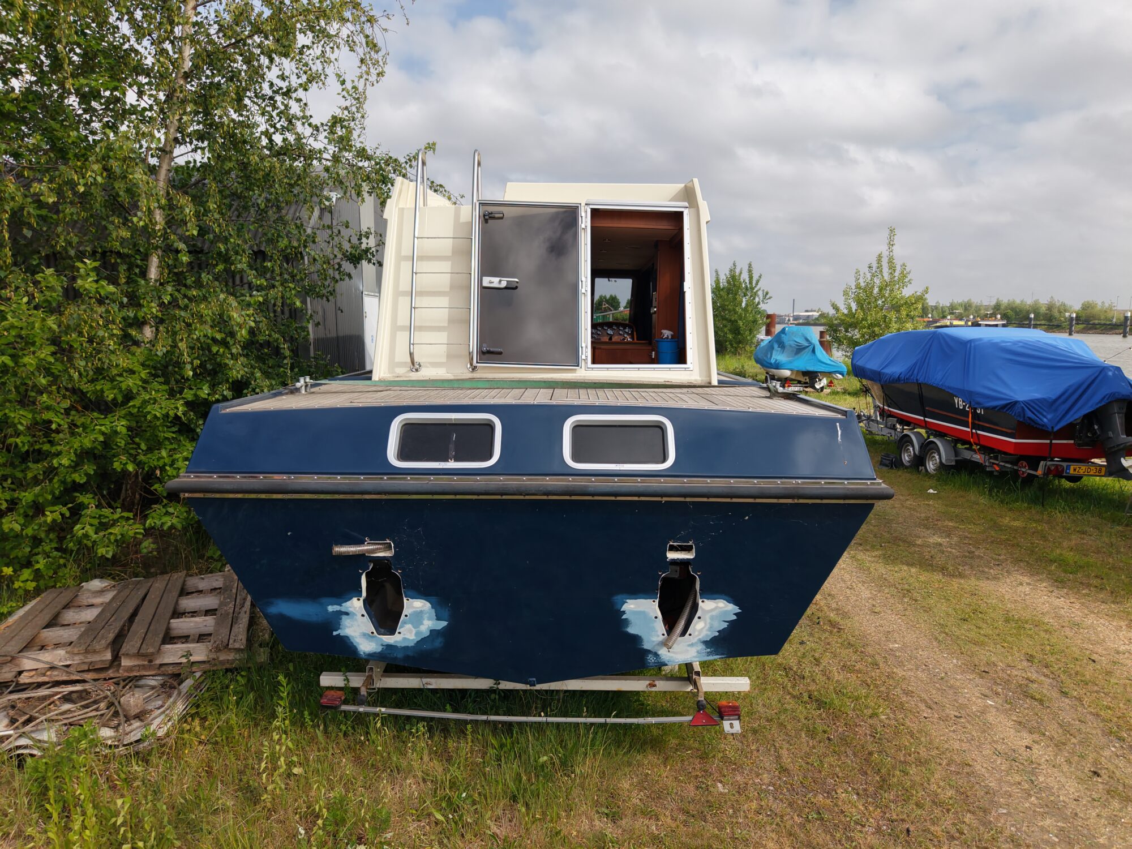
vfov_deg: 56.8
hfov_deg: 71.6
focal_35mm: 24
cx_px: 566
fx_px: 785
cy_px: 424
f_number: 1.8
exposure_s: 1/60
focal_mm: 8.67
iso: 100
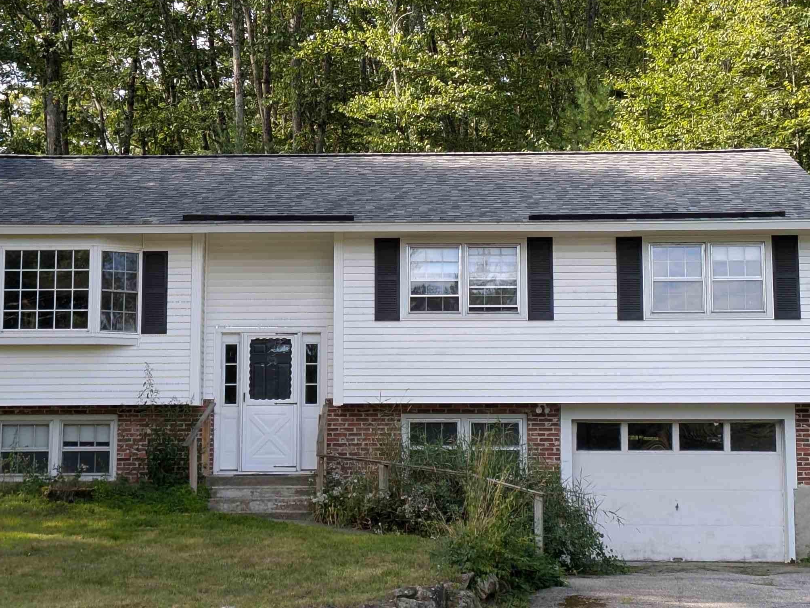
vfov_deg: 19.6
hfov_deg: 26.0
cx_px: 359
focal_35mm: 75
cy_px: 259
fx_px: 1755
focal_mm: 4.53
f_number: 1.7
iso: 44
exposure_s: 1/391
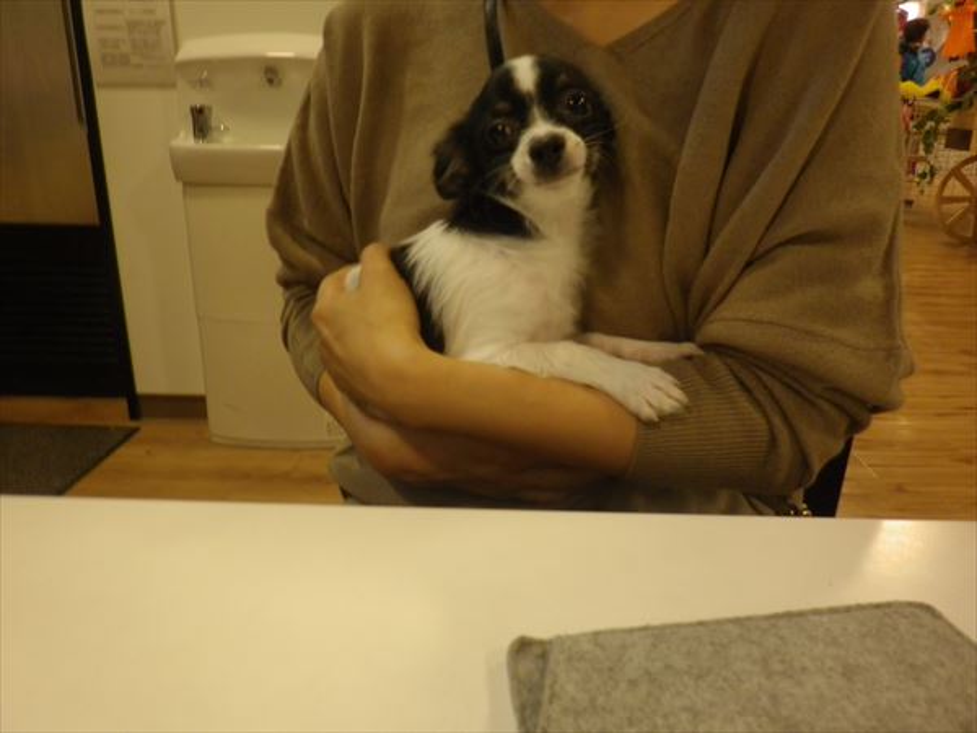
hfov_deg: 63.4
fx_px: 790
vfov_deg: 49.7
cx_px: 488
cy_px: 366
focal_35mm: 28
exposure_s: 1/50
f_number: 3.2
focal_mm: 5
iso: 200
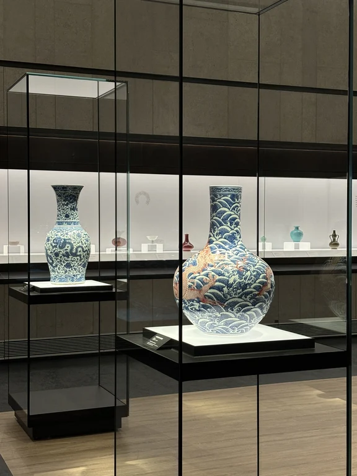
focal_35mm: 52
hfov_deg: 28.0
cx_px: 178
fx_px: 715
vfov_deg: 36.8
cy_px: 238
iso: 50
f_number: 1.6
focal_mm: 5.96
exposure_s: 1/60
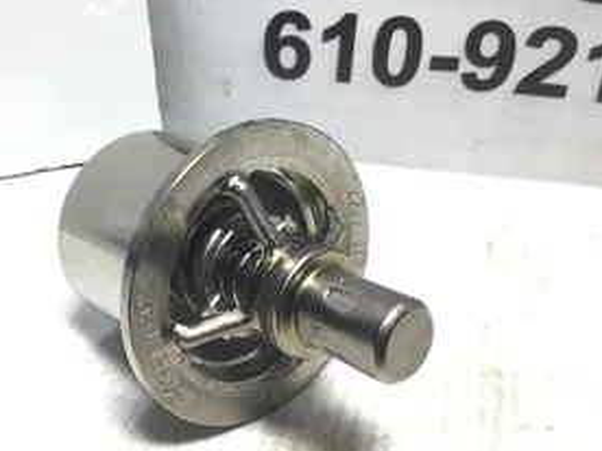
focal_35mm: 45
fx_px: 783
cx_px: 222
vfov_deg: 32.2
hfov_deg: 41.7
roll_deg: -0.6
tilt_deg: -35.9
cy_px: 237
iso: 25
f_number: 2.4
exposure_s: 1/60
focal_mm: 3.3
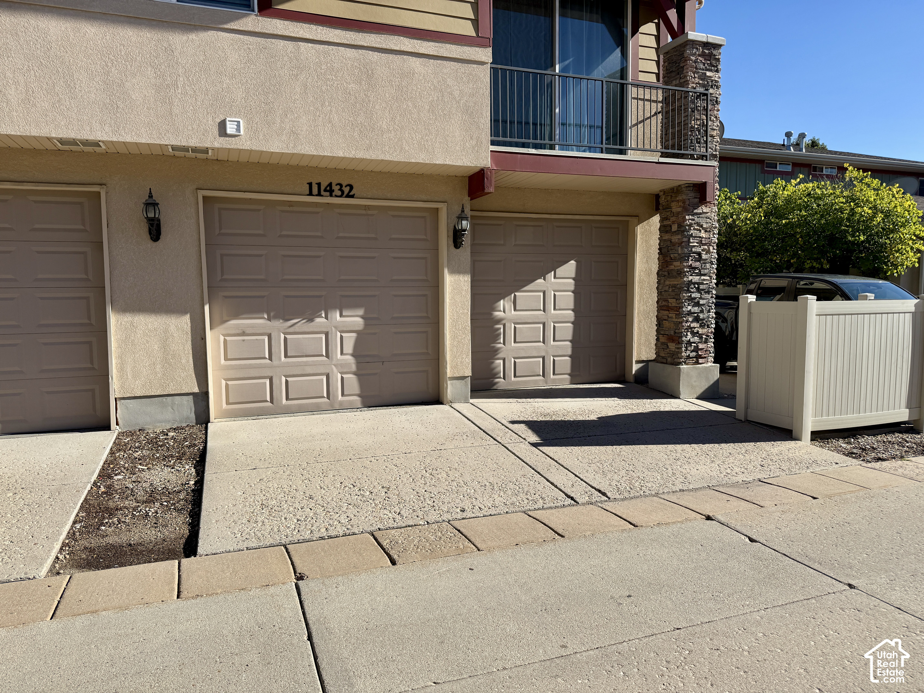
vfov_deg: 56.8
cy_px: 346
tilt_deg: -4.3
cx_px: 462
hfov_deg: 71.6
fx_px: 641
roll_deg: +0.1
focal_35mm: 24
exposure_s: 1/3953
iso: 80
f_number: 1.78
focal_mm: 6.76
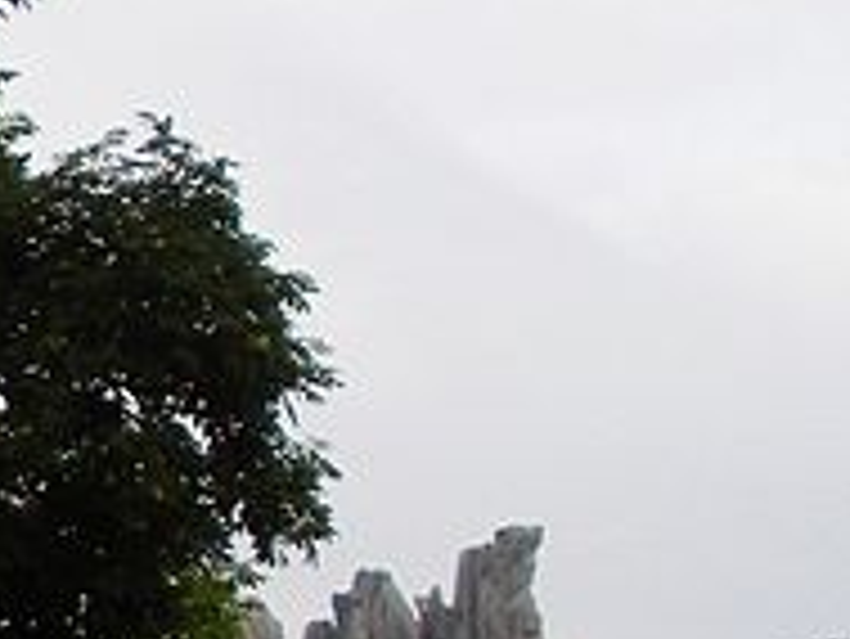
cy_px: 806
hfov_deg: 9.3
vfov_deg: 7.5
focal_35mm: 195
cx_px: -1066
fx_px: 4791
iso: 64
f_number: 3.5
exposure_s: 1/257
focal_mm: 6.3
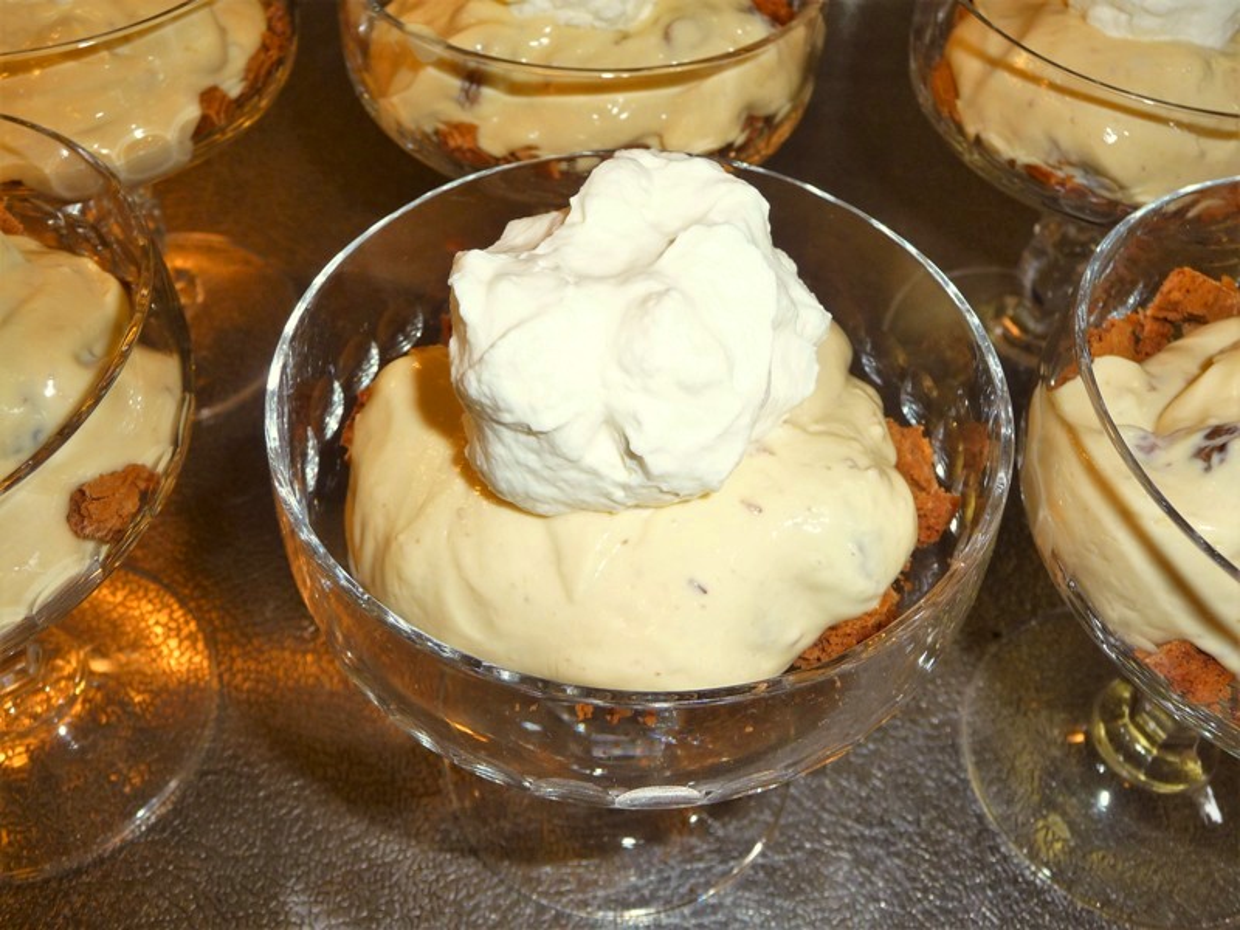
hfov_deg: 56.8
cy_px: 465
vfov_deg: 44.2
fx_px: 1146
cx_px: 620
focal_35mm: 32
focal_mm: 5.3
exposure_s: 1/30
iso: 100
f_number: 3.5
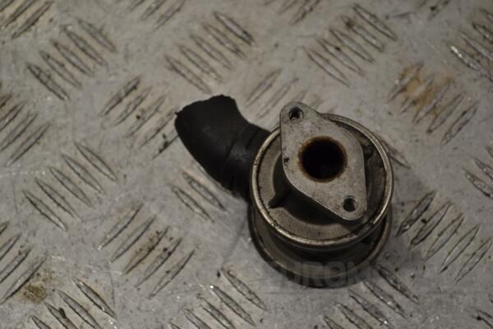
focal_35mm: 82
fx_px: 1130
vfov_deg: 16.6
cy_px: 164
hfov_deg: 24.6
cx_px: 246
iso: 280
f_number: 5.6
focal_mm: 55
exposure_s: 1/125
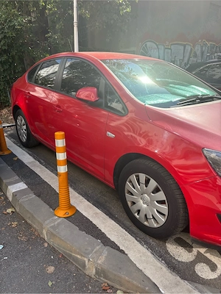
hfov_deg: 53.1
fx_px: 221
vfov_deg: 67.3
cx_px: 110
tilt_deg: -18.0
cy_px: 147
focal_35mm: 26
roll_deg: -0.7
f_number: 1.6
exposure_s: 1/1901
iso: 64
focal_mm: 5.96
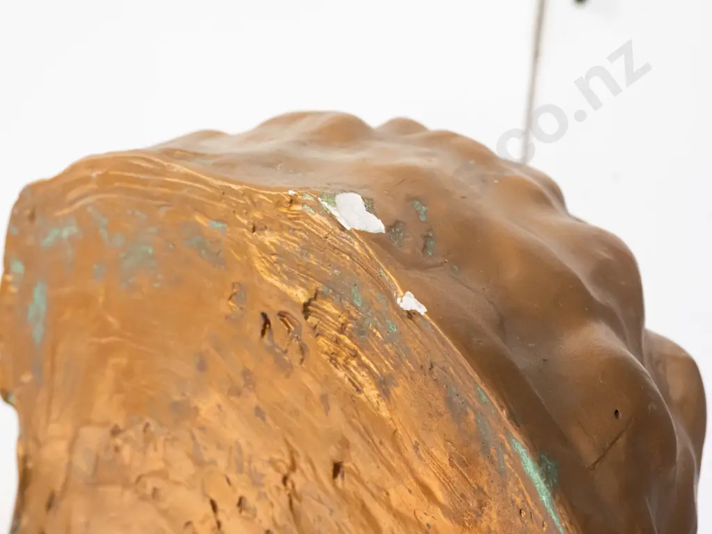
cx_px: 356
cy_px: 267
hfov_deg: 54.0
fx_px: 699
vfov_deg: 41.8
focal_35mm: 34
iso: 3200
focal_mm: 17
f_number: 5.6
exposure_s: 1/80
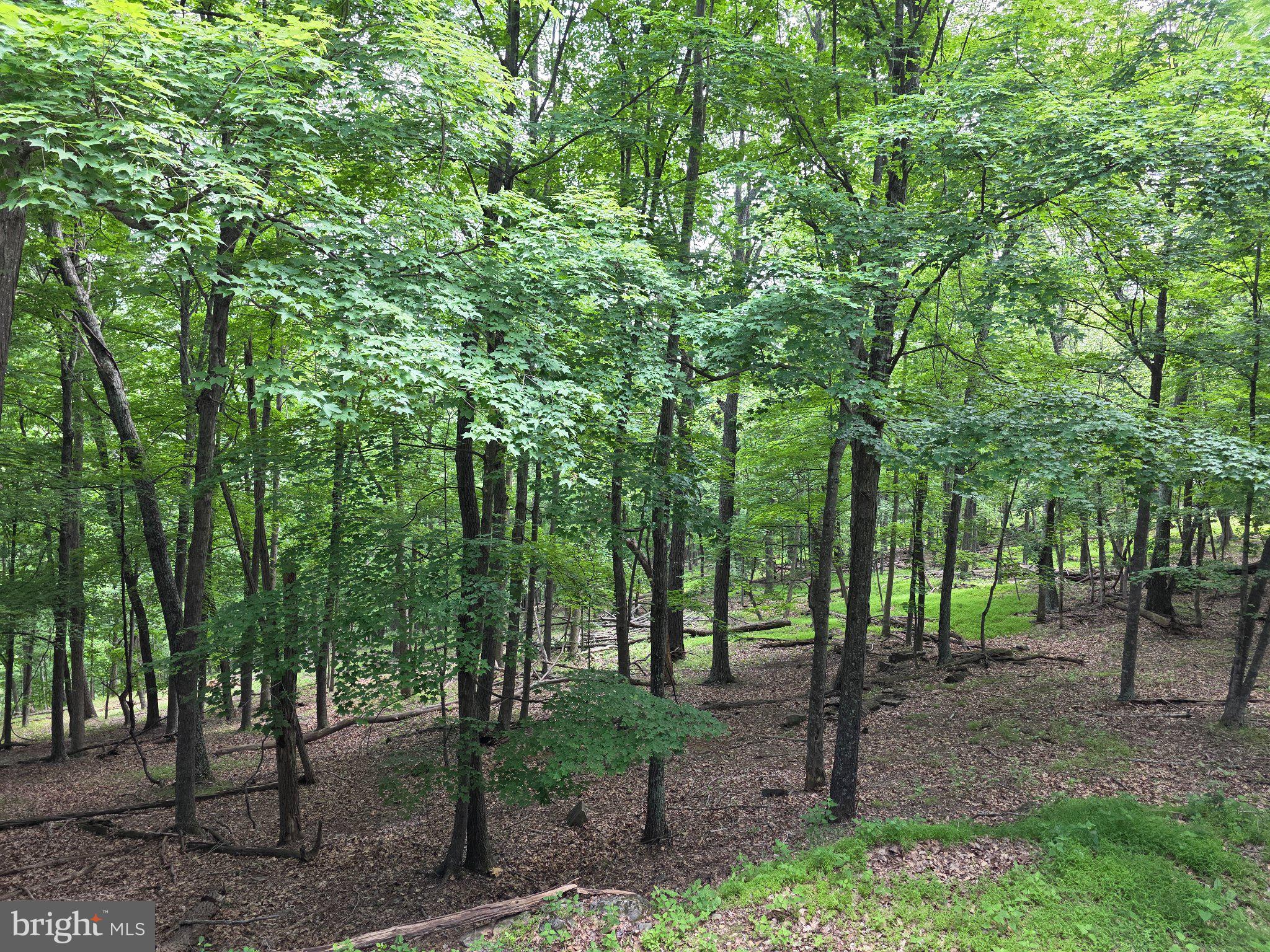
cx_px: 635
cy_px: 476
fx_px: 844
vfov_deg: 58.9
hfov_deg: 73.9
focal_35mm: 23
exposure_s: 1/180
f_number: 1.7
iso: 125
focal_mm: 6.3
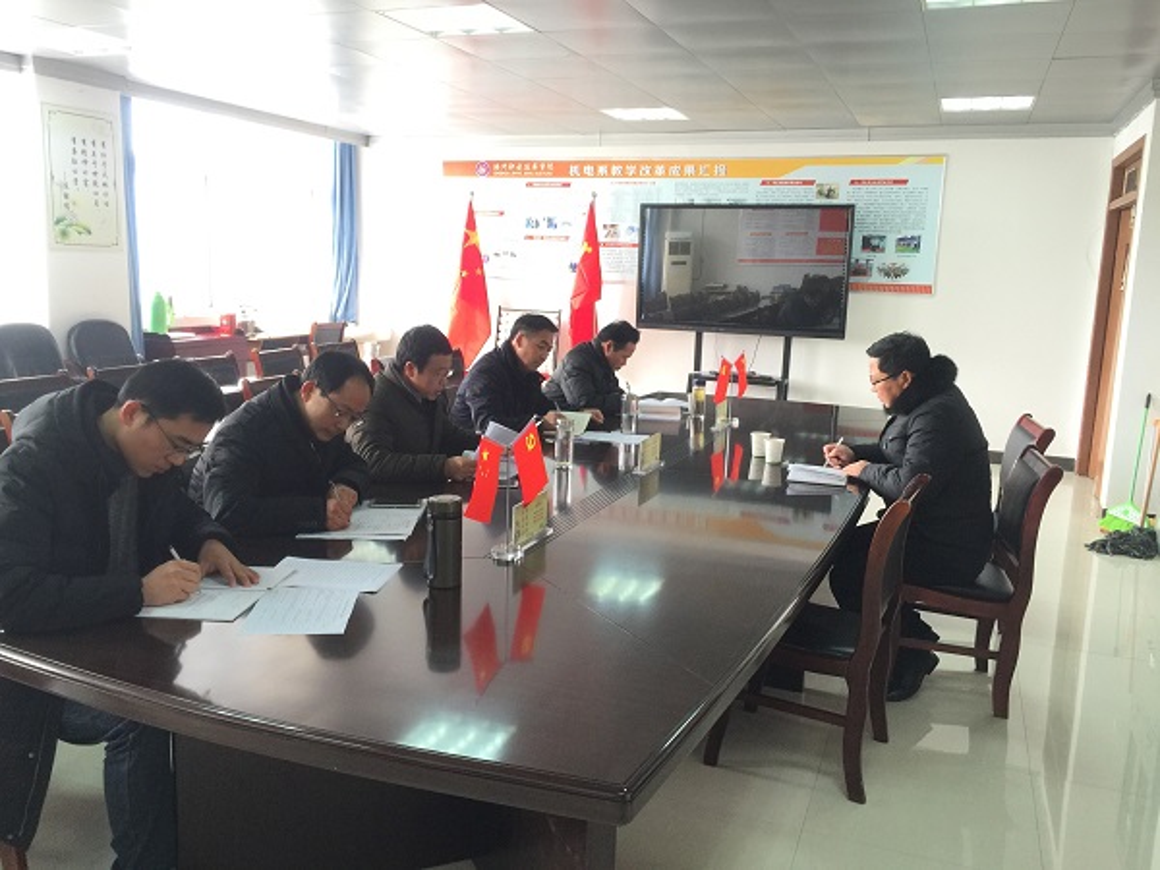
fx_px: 972
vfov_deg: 48.2
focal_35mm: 29
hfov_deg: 61.7
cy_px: 435
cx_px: 580
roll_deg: -2.8
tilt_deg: -10.0
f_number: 2.2
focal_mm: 4.15
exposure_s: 1/33
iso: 64
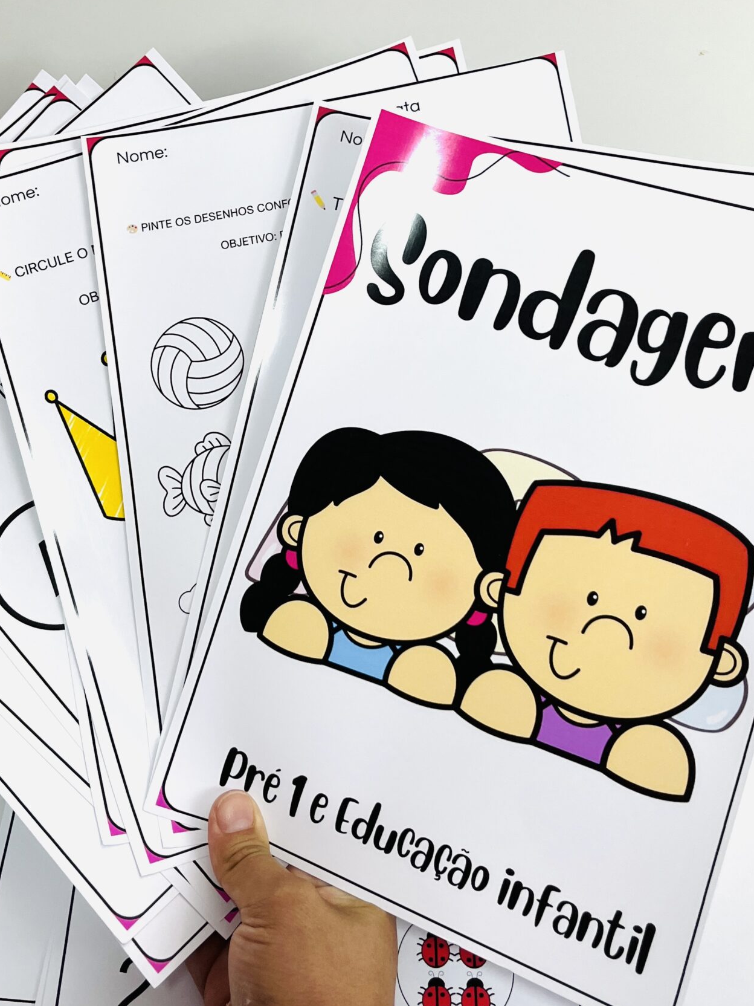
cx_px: 340
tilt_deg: -54.2
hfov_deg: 35.9
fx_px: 1162
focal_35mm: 40
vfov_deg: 46.5
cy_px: 394
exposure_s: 1/120
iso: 64
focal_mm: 5.1
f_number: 1.6
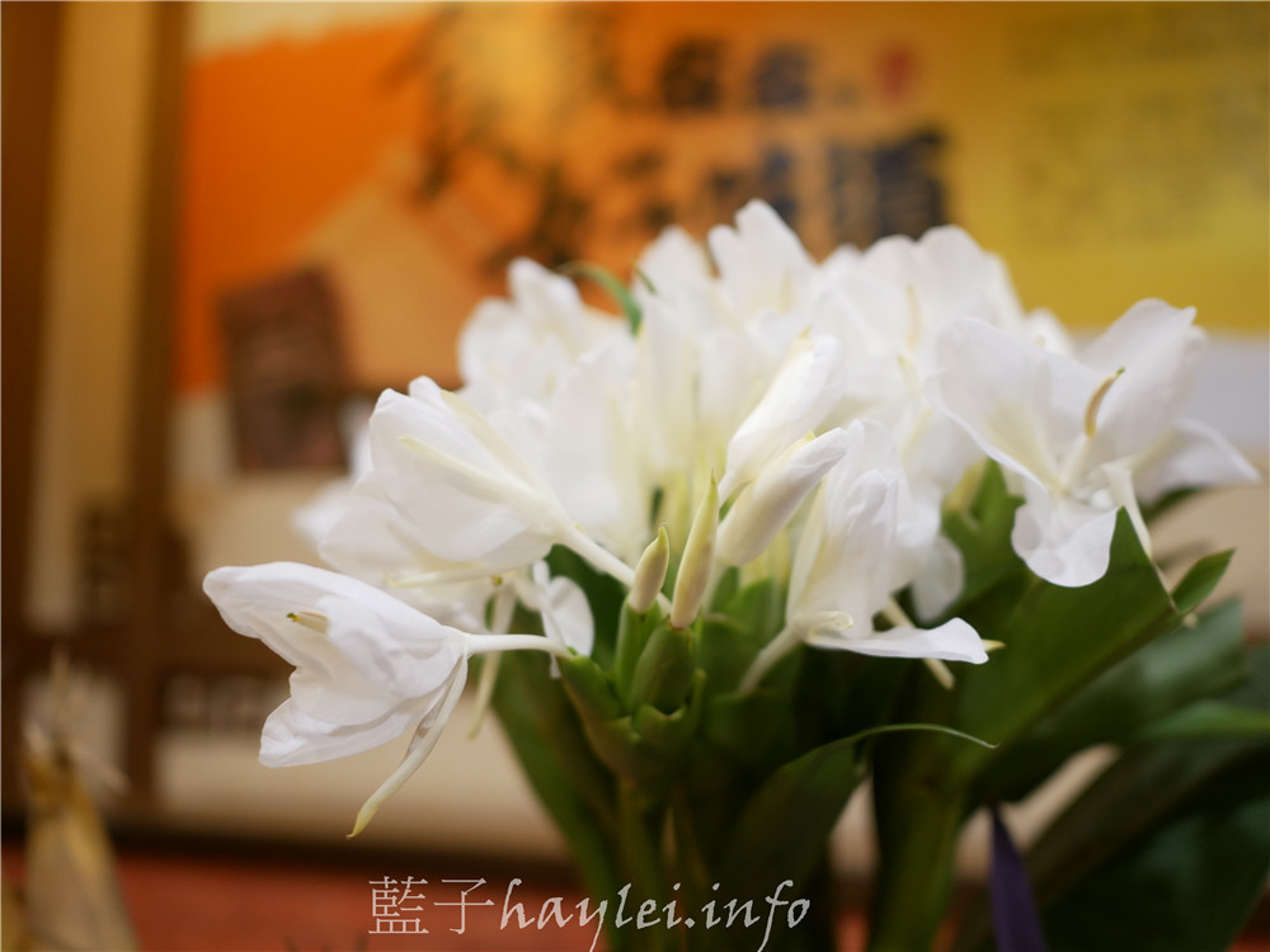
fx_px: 1101
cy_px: 476
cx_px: 635
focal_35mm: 30
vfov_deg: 46.8
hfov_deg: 60.0
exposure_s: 1/60
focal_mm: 15
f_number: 1.7
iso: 400
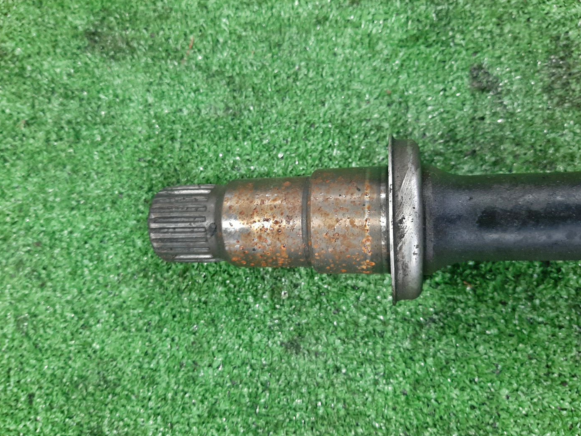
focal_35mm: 27
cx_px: 293
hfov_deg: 65.3
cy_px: 224
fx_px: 453
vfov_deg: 51.3
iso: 180
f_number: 1.7
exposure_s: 1/25
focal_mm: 3.93
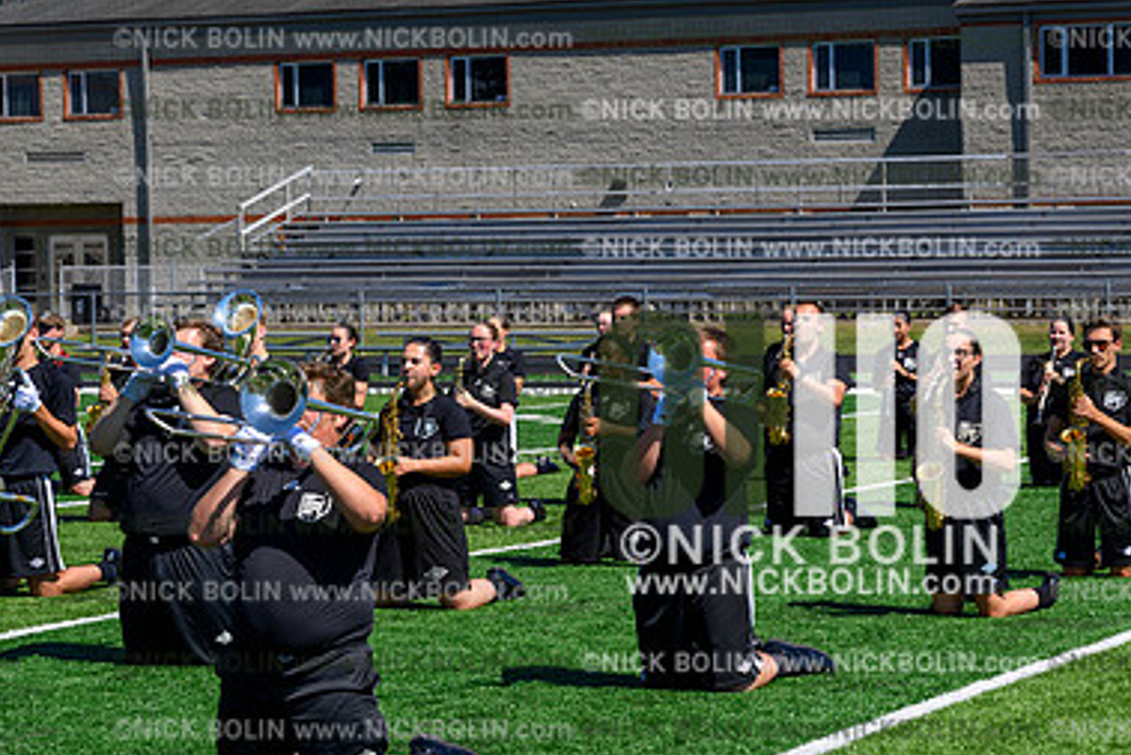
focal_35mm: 107
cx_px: 809
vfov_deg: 12.8
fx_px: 3363
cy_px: 455
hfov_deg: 19.0
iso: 160
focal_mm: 70
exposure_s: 1/640
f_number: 8
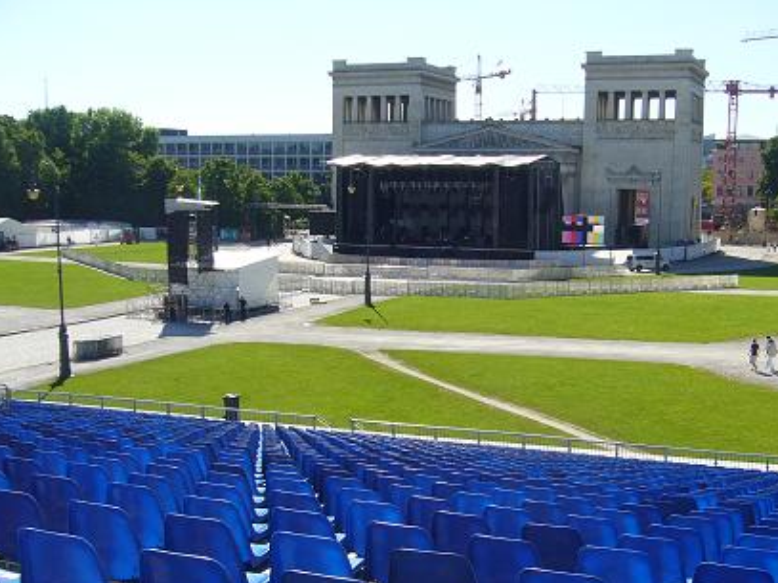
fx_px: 989
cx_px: 480
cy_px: 361
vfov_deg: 32.7
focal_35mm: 44
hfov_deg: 42.7
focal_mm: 5.8
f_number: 5.6
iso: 80
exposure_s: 1/250
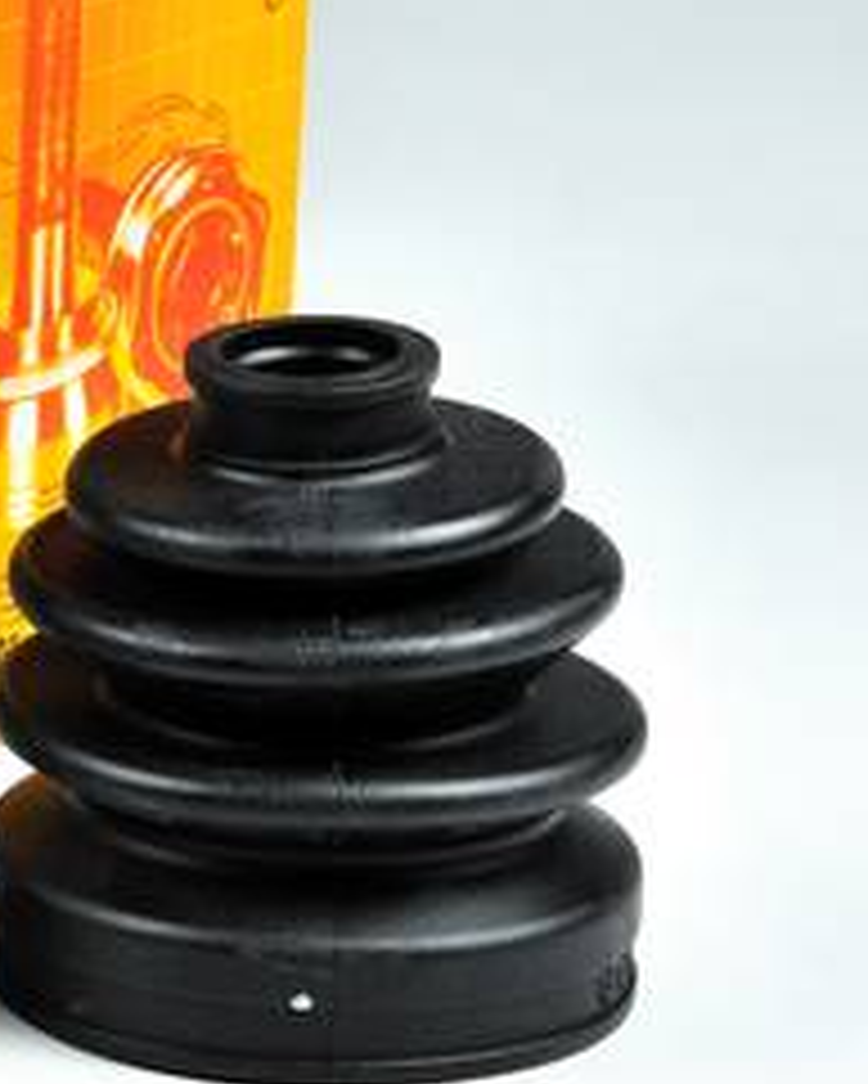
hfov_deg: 4.7
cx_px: -387
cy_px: 313
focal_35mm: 326
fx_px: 10462
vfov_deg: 5.9
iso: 200
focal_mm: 70
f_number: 10
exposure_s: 1/125
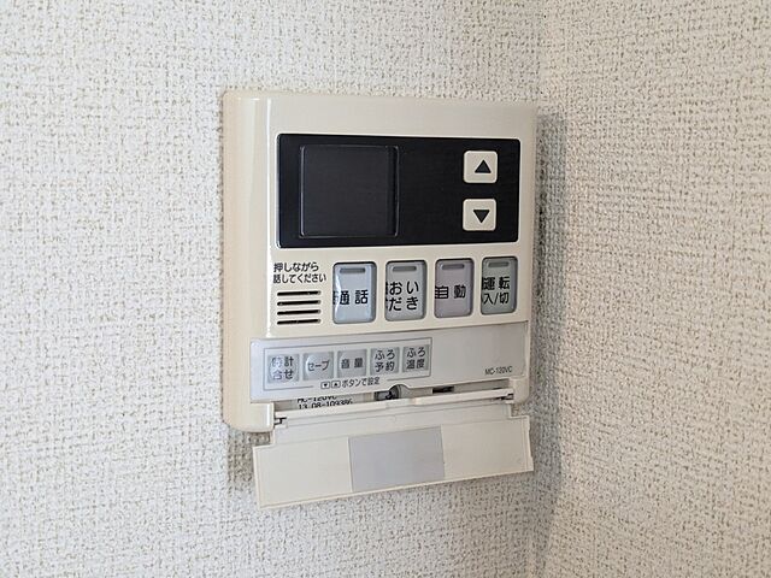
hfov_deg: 37.5
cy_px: 289
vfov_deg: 28.6
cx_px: 386
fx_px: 1136
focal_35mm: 51
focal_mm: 5.43
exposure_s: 1/60
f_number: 1.89
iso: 567
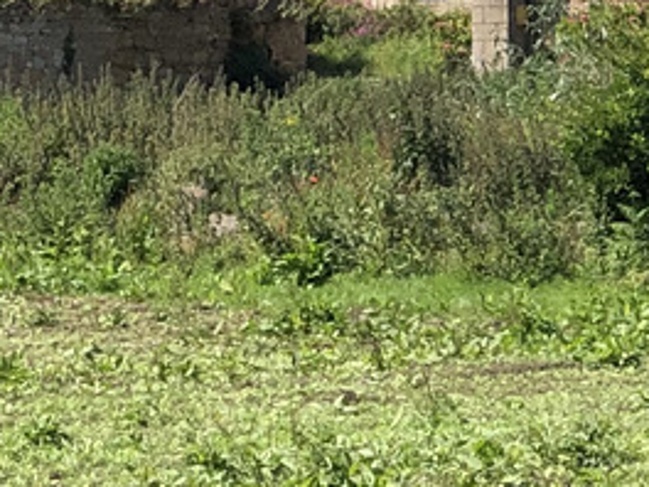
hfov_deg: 6.2
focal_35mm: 315
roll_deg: +1.2
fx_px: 5906
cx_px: -150
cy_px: -152
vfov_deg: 4.7
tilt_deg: +2.1
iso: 16
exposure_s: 1/827
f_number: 2.4
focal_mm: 6
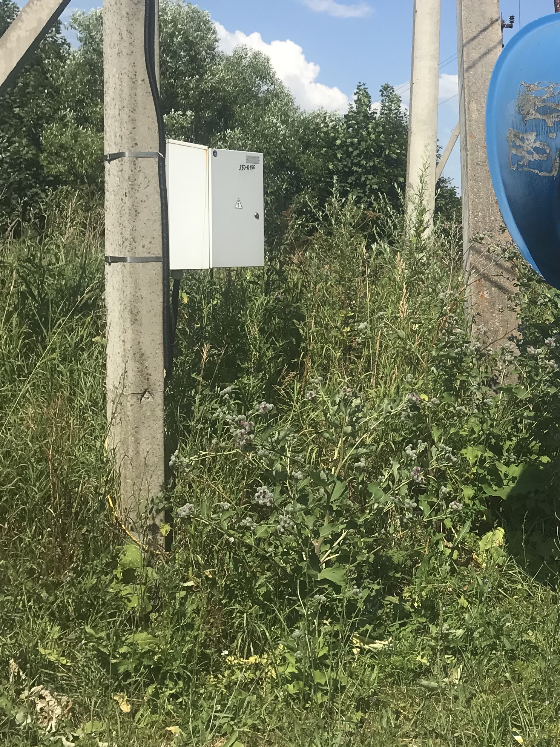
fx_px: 1230
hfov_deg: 24.5
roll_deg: -2.5
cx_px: 562
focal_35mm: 57
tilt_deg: +3.9
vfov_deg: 33.5
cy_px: 245
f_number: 1.8
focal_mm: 3.99
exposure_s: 1/2519
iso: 20
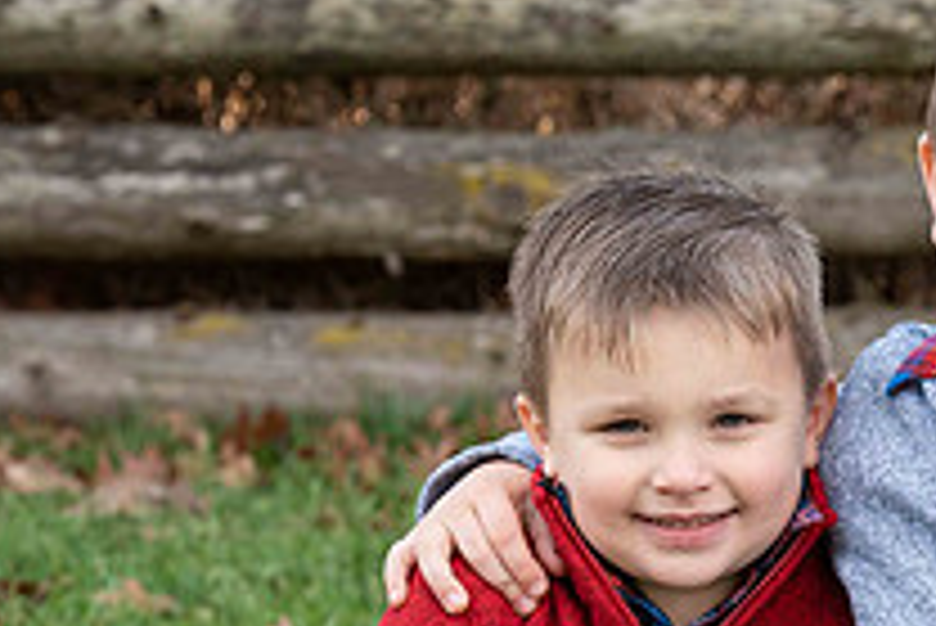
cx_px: 954
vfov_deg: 4.3
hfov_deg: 6.5
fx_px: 8273
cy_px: 709
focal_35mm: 318
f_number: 5.6
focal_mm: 102
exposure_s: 1/200
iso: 400
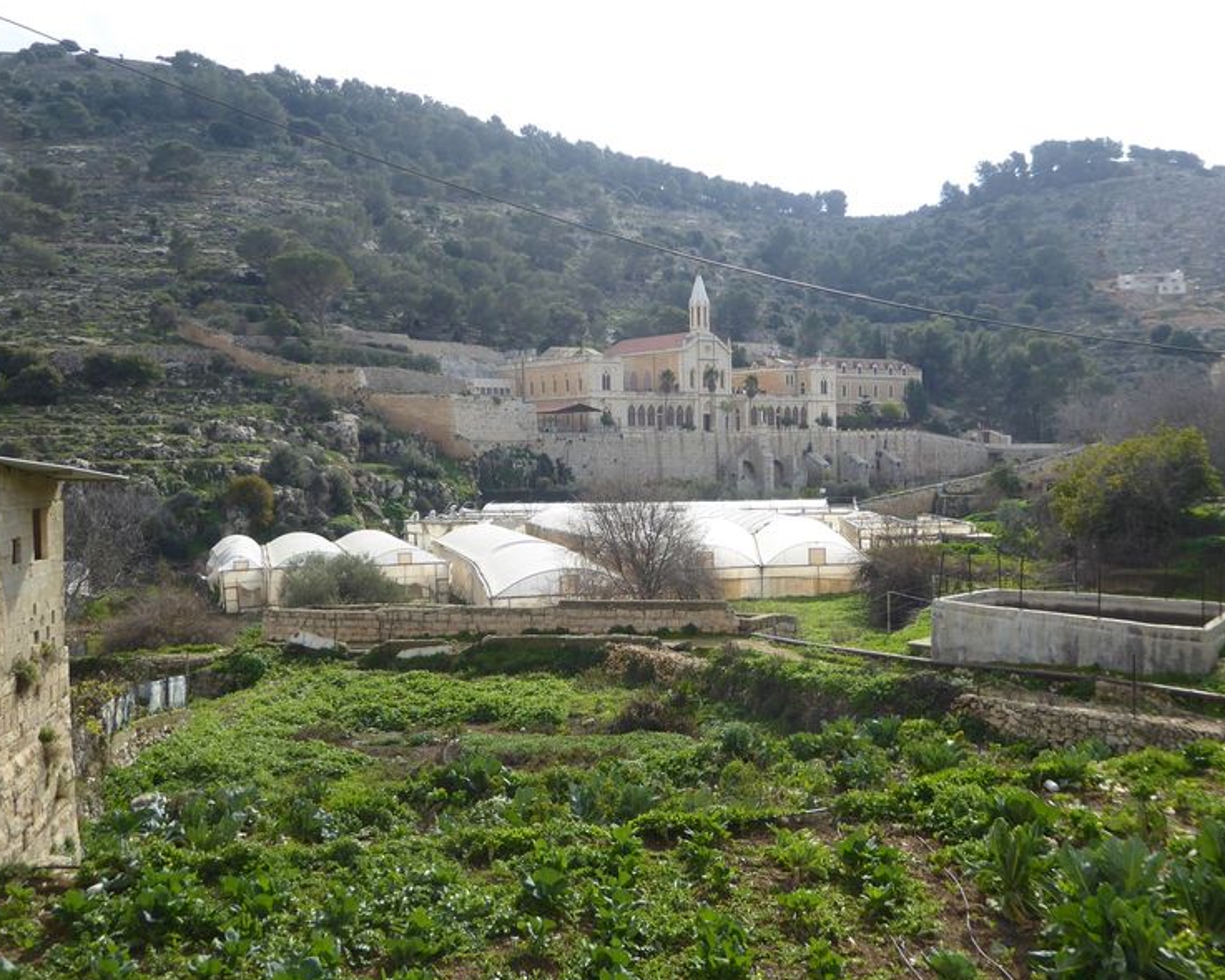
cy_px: 488
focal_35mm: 36
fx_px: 1306
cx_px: 645
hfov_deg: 50.2
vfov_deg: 41.2
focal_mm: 5.8
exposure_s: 1/500
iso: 80
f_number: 3.6
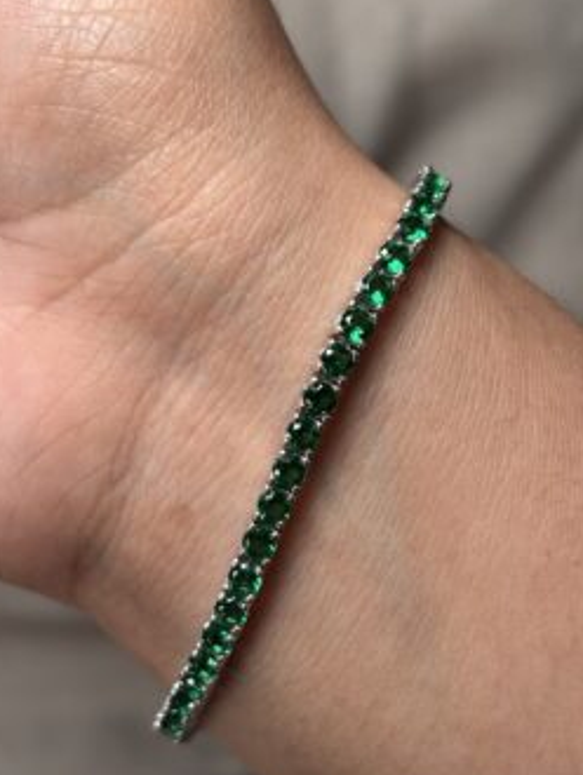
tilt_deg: -58.1
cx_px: 299
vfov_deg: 30.7
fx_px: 1413
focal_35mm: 63
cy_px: 406
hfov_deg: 23.3
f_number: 1.6
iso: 32
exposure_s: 1/258
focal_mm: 5.96
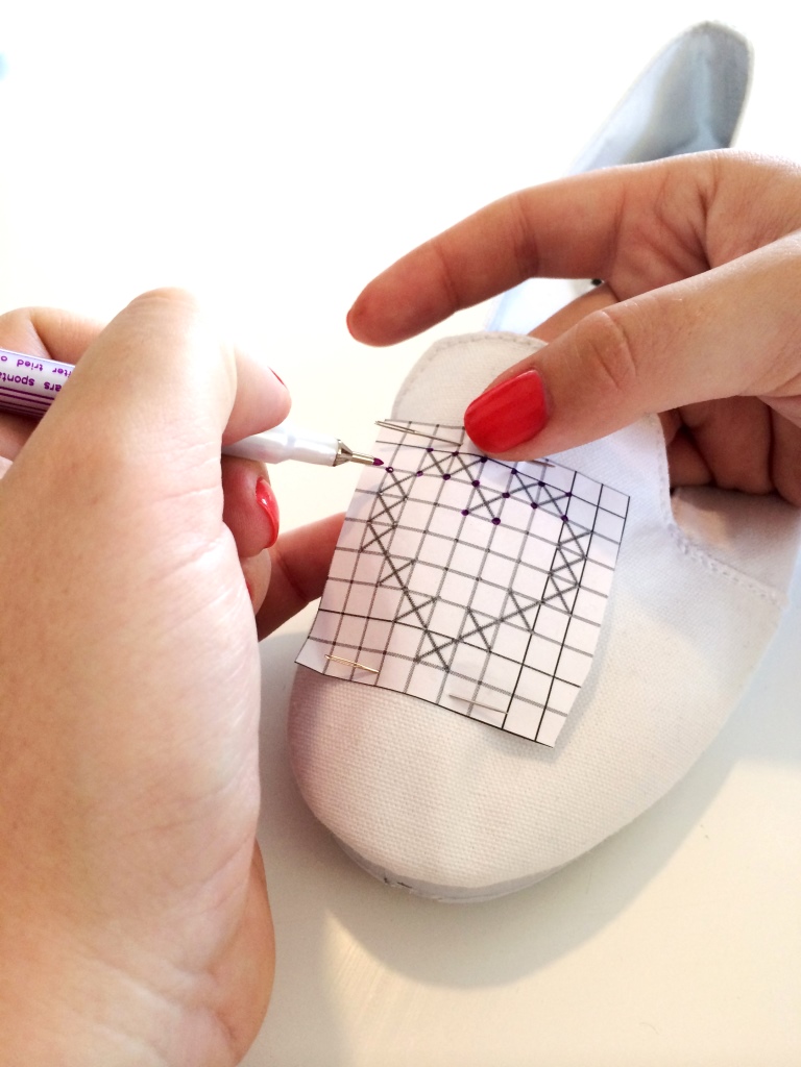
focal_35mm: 30
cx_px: 400
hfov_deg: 46.8
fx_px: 926
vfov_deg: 60.0
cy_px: 534
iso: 125
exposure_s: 1/33
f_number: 2.2
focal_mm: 4.12
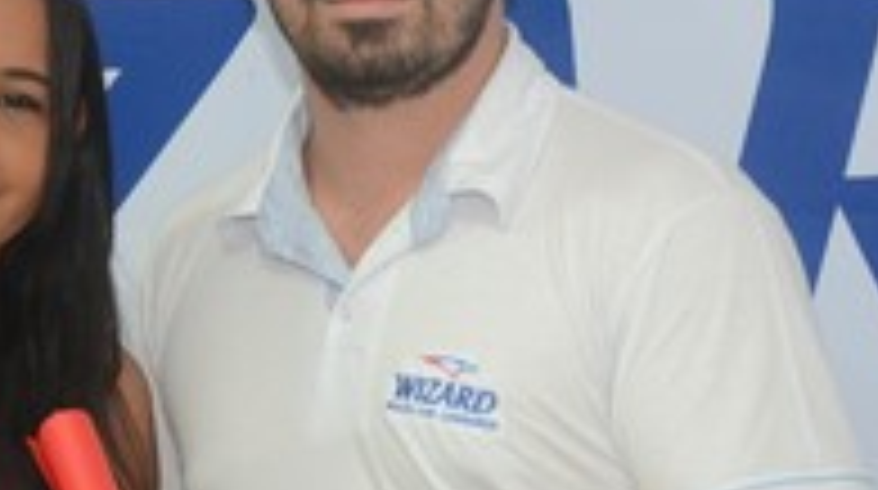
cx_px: 140
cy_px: 265
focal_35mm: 189
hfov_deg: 11.4
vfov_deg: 6.4
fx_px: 4394
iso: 1600
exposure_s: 1/80
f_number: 5
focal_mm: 52
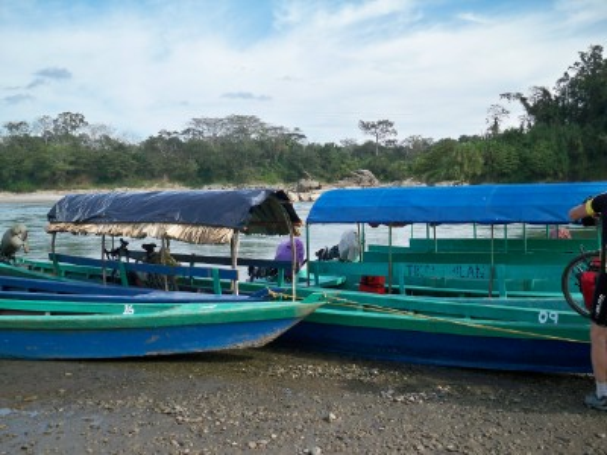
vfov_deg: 40.7
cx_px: 304
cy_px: 228
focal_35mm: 35
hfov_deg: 52.6
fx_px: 614
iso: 125
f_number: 3.1
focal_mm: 6.3
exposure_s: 1/500
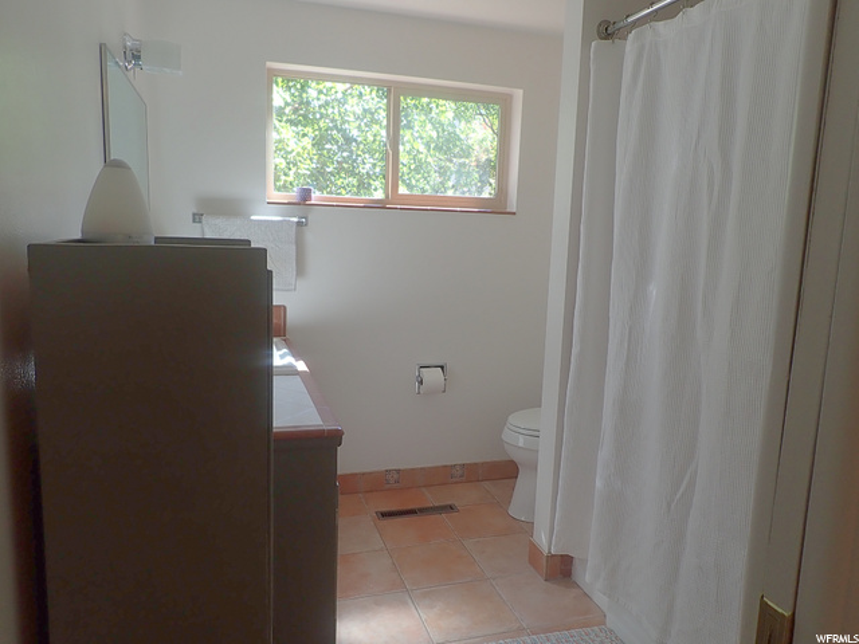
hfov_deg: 69.4
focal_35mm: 25
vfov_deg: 54.9
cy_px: 322
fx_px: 620
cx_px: 430
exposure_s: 1/80
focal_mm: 4.5
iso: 100
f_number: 2.8
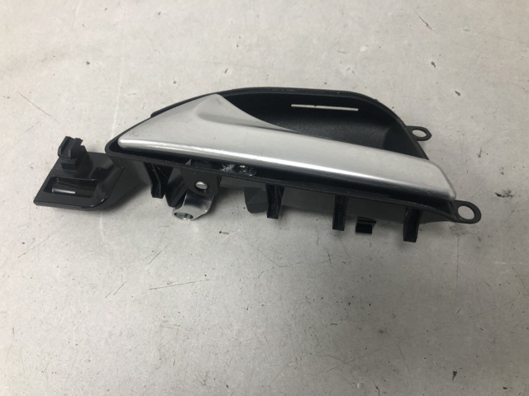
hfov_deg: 63.4
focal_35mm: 28
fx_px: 428
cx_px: 264
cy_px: 198
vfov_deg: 49.7
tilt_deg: -65.2
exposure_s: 1/25
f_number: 1.8
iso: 32
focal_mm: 4
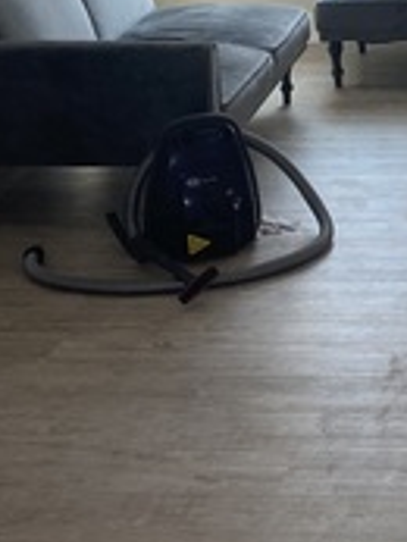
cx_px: 570
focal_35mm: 100
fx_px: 1566
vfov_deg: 18.9
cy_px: -45
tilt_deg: -10.9
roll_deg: +0.9
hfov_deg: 14.1
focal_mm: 4.25
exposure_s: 1/122
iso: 40
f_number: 1.8
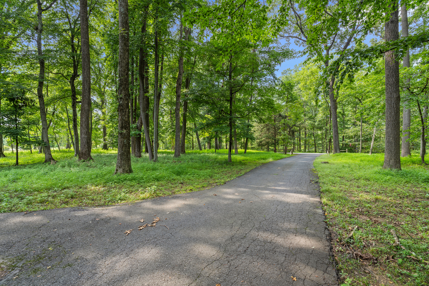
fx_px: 191
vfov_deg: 73.7
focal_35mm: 16
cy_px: 143
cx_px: 214
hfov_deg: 96.7
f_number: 5.6
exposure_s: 1/13
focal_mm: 16
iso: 160
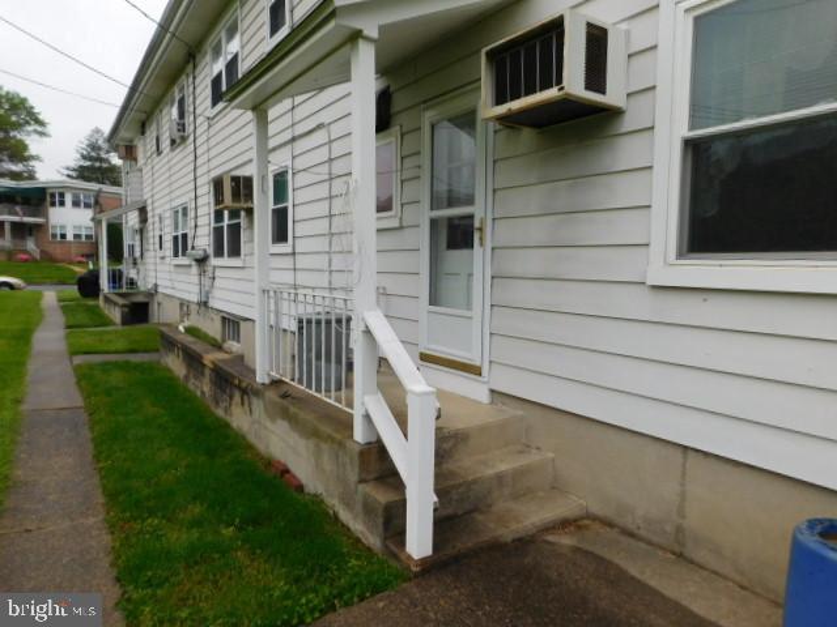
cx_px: 418
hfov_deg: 73.9
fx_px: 556
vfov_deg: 58.9
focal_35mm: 23
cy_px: 314
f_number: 3
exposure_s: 1/500
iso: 125
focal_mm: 4
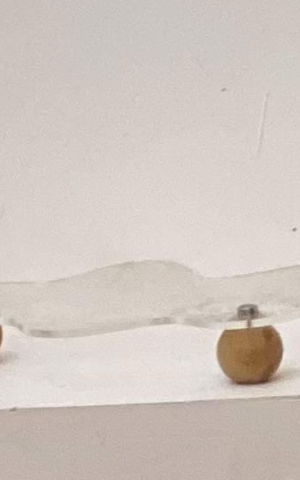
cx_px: 970
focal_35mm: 414
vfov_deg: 5.0
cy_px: -292
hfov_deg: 3.1
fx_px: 5411
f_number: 2
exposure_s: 1/100
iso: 80
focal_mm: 6
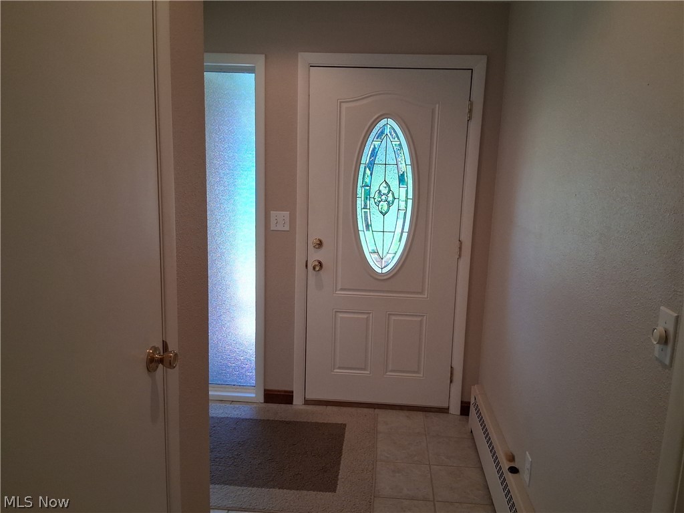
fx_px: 514
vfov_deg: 53.1
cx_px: 342
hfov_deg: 67.3
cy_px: 256
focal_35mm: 26
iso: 250
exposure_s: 1/120
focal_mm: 3.98
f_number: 1.8
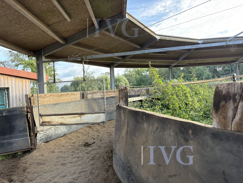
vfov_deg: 53.1
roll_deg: +5.4
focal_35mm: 26
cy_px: 92
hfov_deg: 67.3
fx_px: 183
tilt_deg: +4.3
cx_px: 122
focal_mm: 5.96
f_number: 1.6
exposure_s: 1/249
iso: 64
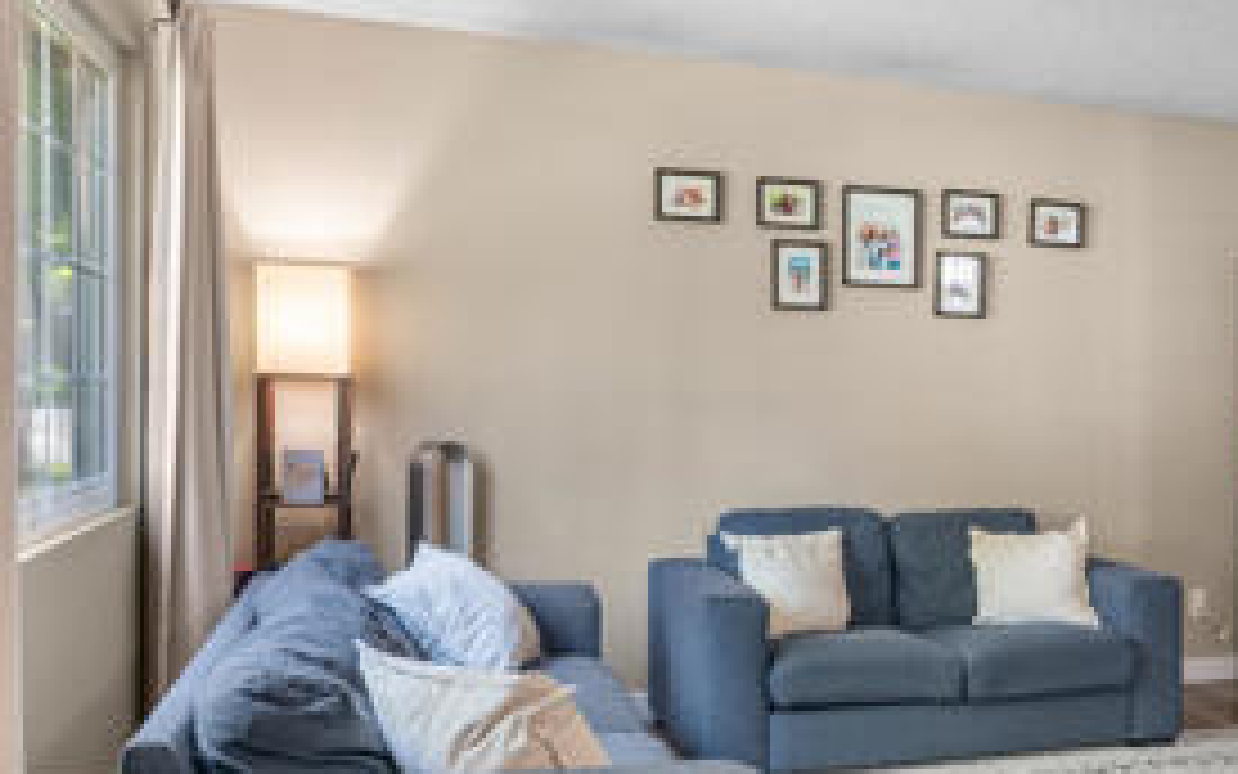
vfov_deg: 33.6
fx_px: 1282
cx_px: 936
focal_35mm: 38
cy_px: 380
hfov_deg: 49.4
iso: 100
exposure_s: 1/1.25
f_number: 8
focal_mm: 16
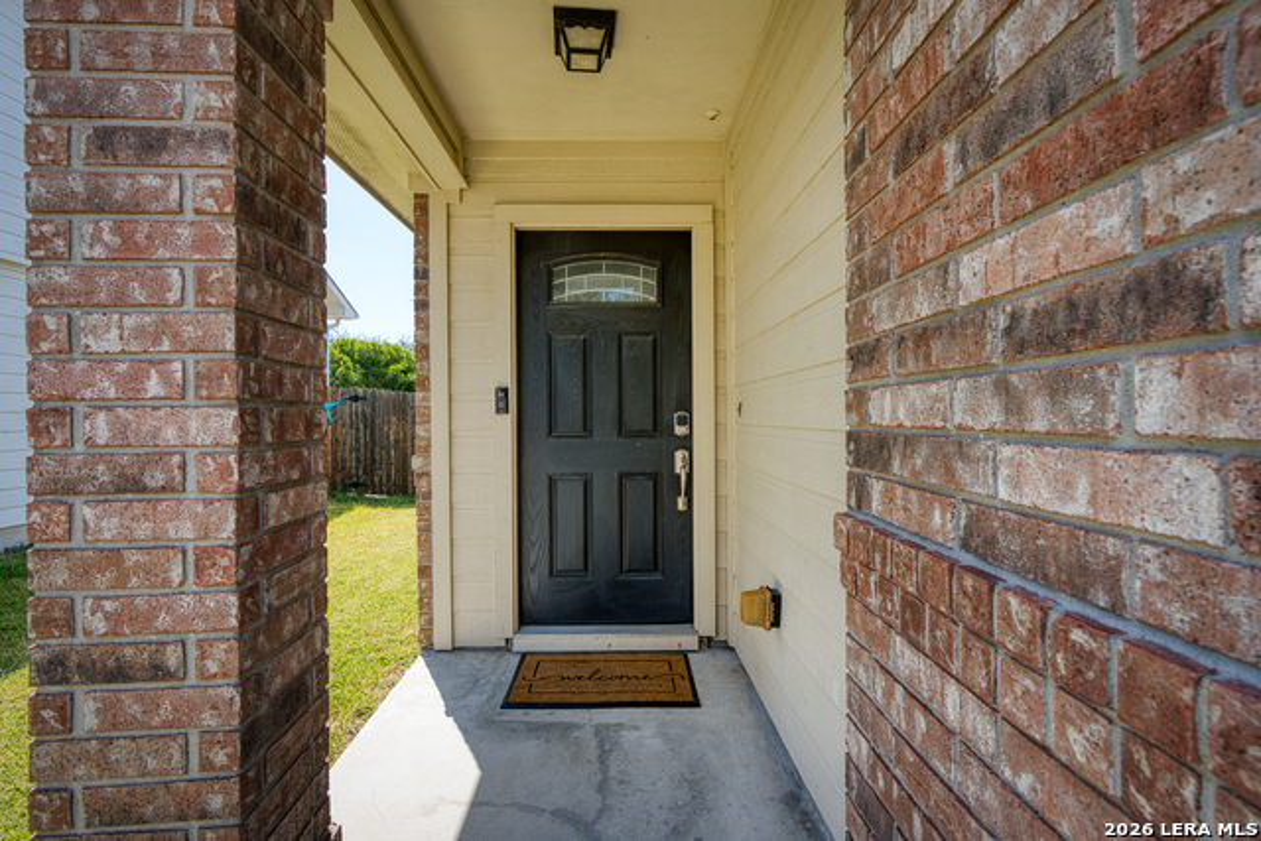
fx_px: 561
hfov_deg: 96.7
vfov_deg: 73.8
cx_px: 630
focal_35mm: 16
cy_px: 420
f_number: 7.1
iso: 100
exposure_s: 1/50
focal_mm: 16
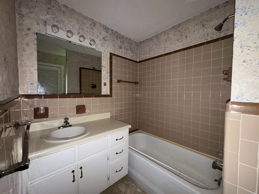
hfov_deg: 102.1
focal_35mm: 14
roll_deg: -0.8
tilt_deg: -2.2
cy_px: 97
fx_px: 105
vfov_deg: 85.7
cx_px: 130
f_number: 2.2
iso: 200
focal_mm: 2.22
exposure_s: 1/30
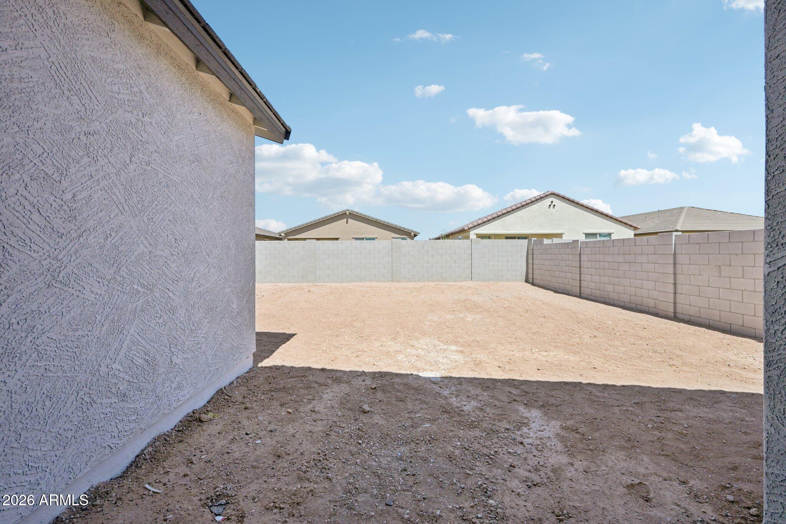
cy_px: 262
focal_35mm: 16
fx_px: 338
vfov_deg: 75.5
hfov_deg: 98.5
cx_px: 393
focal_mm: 15.5
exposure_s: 1/2500
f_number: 8
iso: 640
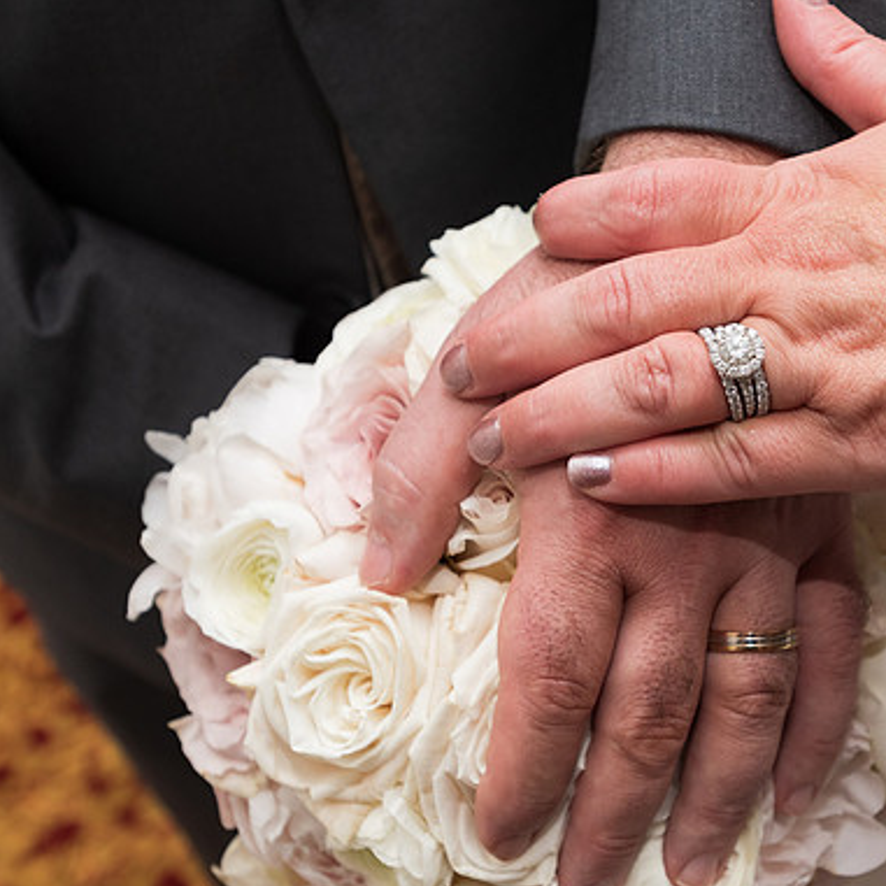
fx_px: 1506
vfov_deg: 32.7
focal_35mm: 52
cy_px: 514
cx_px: 552
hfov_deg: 32.6
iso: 640
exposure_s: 1/125
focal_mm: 35
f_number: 5.6
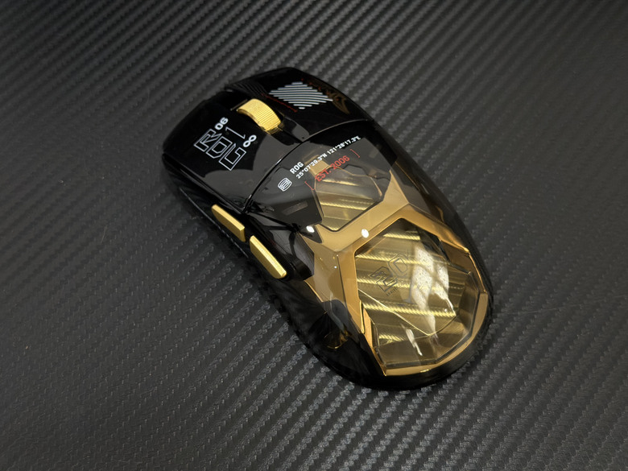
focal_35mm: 48
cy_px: 236
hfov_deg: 39.7
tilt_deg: -61.0
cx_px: 314
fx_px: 871
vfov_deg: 30.3
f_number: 1.78
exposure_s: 1/60
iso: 250
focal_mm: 6.76
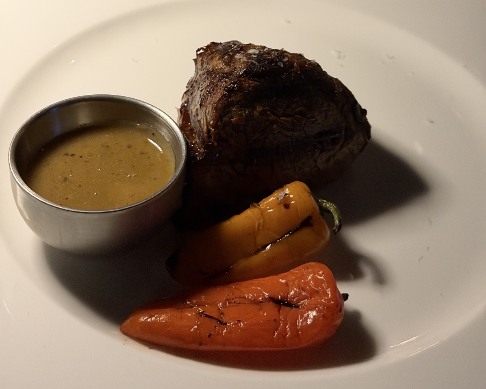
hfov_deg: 30.0
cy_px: 66
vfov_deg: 23.8
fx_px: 906
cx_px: 242
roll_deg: -4.7
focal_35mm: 63
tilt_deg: -38.2
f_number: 1.78
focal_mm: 6.76
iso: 500
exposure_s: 1/31
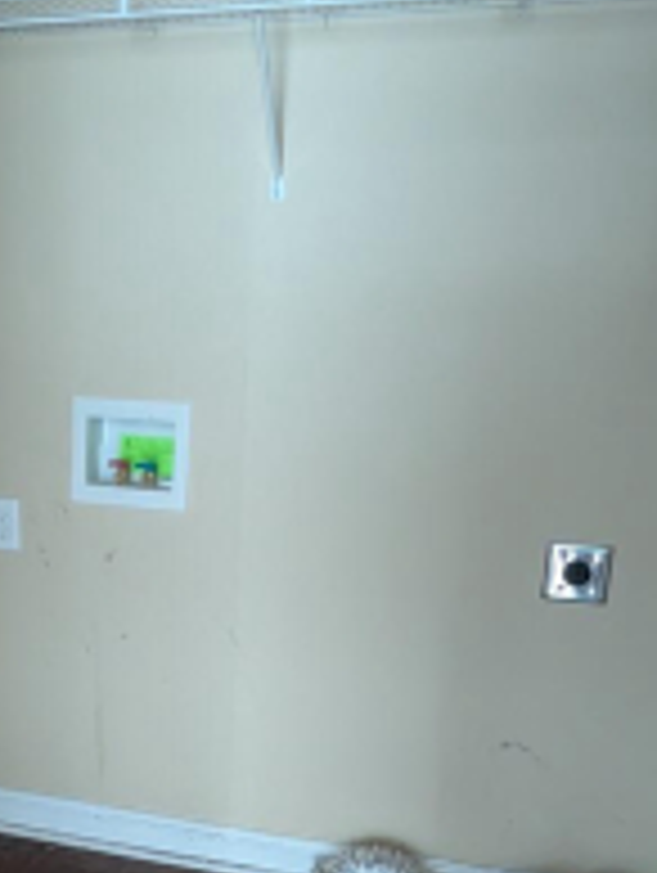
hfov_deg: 33.8
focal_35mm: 41
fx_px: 1035
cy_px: 657
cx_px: 99
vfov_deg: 44.2
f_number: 1.7
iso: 1345
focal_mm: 2.02
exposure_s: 1/23.8
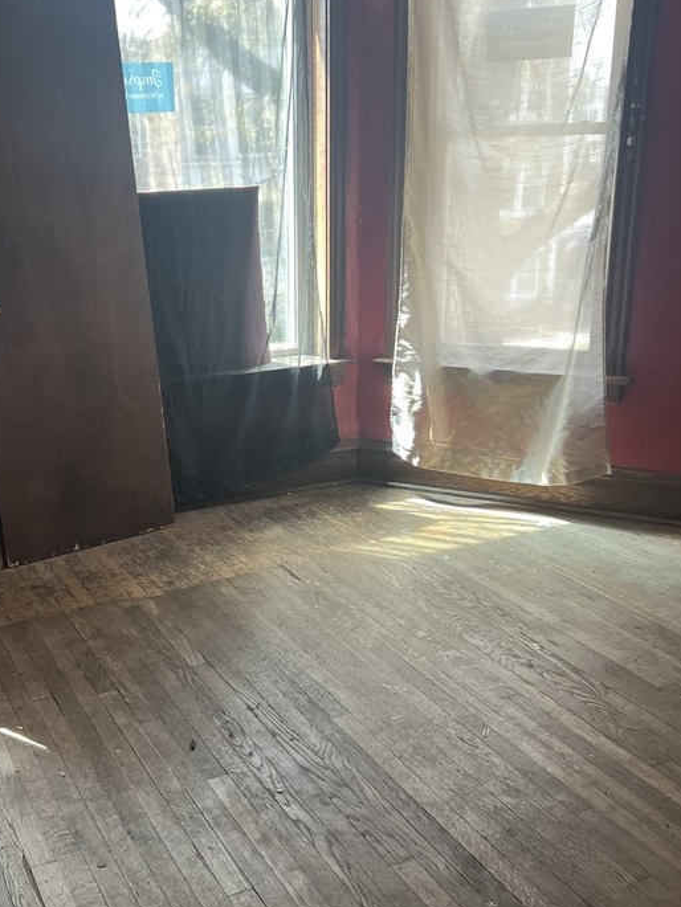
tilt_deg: -15.3
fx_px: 1075
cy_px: 497
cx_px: 241
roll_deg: +2.0
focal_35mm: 41
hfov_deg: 34.9
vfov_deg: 45.7
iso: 125
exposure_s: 1/103
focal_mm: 5.7
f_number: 1.5
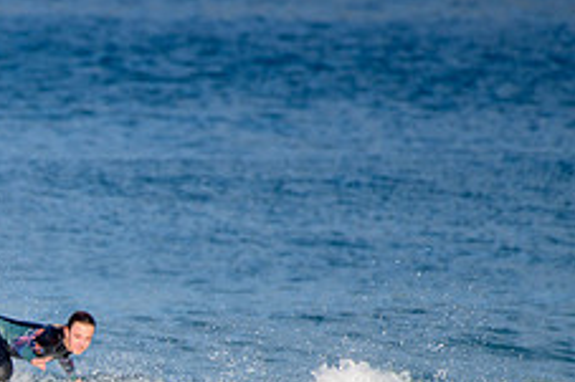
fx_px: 25010
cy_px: 441
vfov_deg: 0.9
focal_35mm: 1567
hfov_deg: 1.3
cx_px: -134
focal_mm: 500
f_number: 5.6
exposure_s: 1/2000
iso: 200
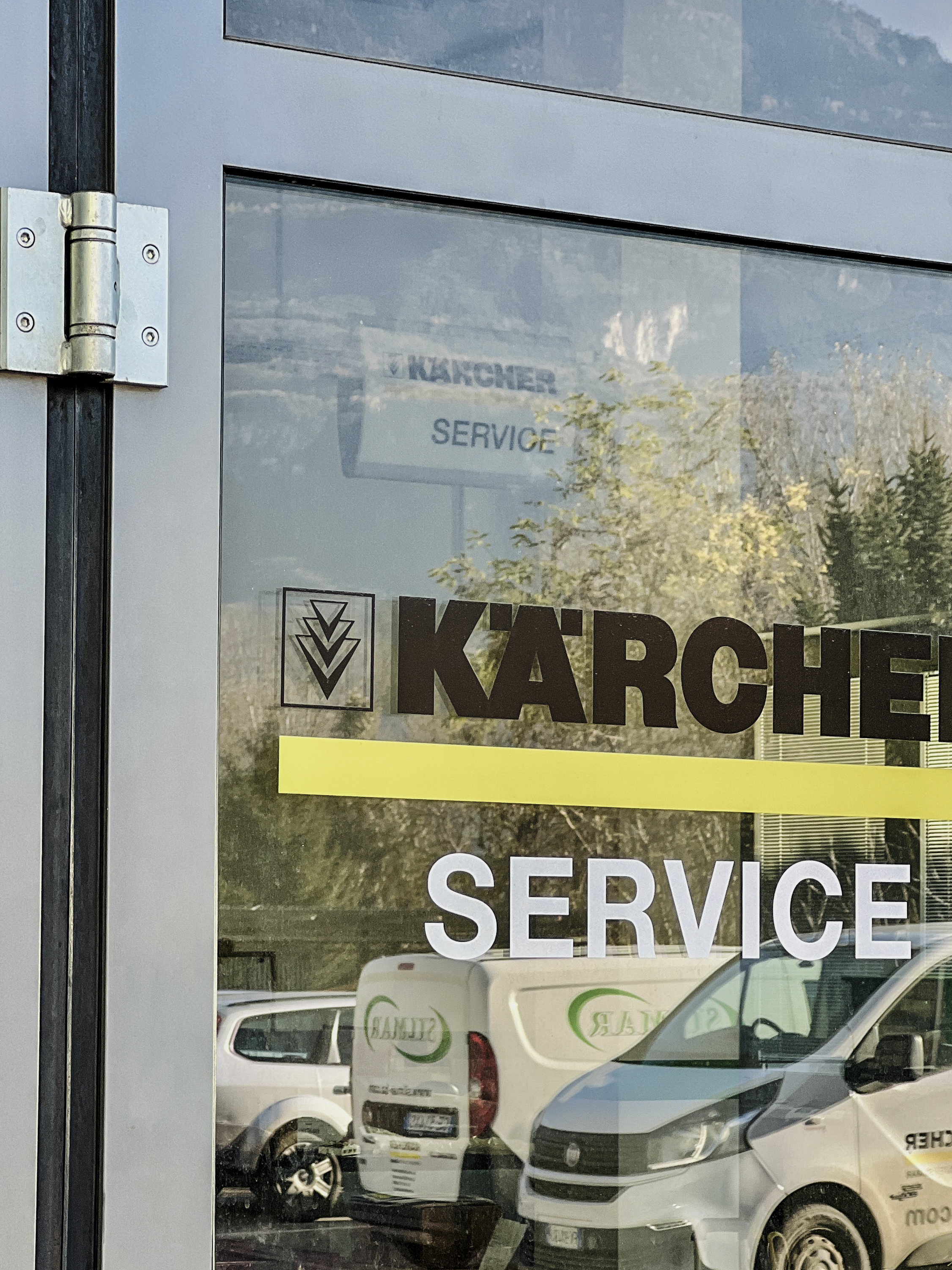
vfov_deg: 19.2
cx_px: 494
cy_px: 776
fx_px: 3740
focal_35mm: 102
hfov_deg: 14.5
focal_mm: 9
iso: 50
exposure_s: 1/120
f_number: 2.8
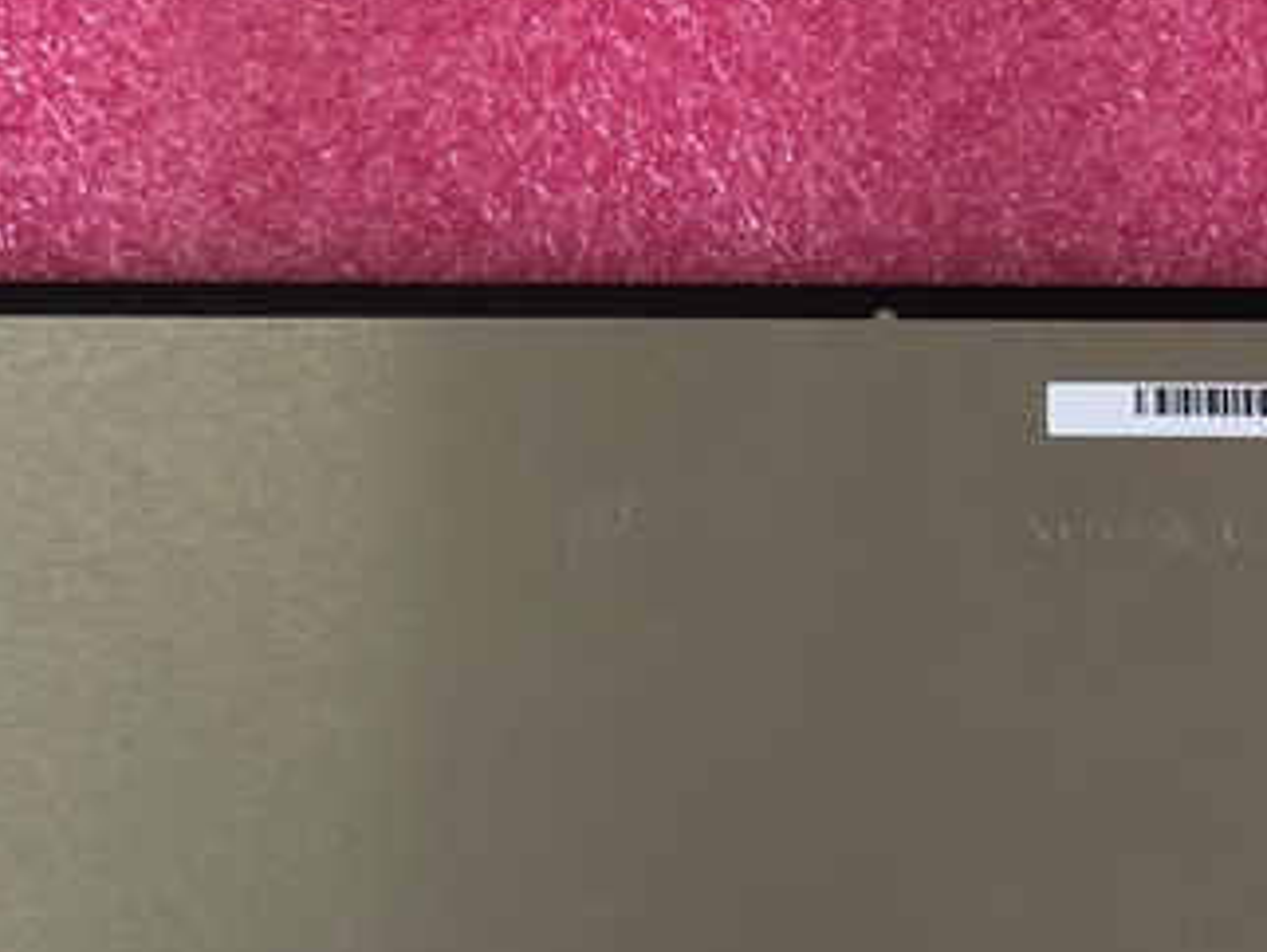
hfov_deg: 21.7
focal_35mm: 89
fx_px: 3260
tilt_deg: -86.8
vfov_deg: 15.5
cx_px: 268
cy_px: 1357
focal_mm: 3.99
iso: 25
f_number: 1.8
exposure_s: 1/33
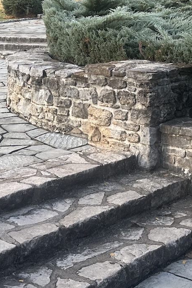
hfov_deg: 17.8
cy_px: 38
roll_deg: +0.3
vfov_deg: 25.9
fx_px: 608
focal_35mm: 76
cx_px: 142
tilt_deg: -2.4
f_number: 1.78
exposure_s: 1/396
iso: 80
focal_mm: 6.86
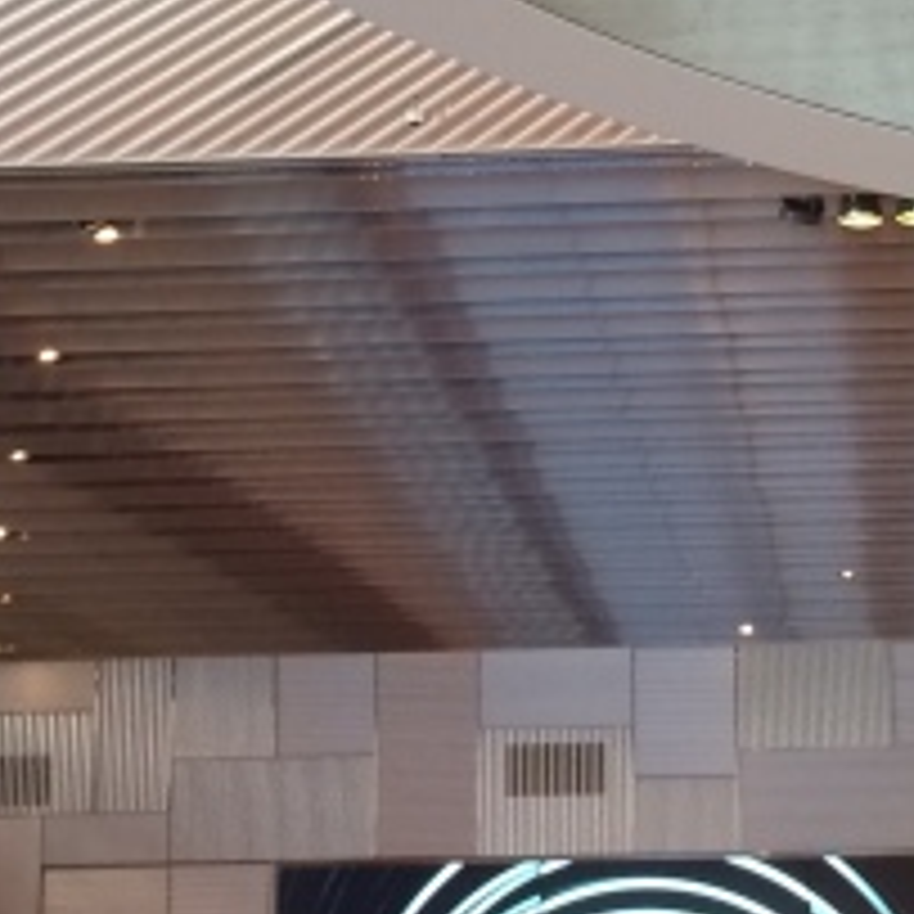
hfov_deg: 15.4
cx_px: 594
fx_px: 3376
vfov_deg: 15.4
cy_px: 288
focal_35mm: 113
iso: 100
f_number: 2.2
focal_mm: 4.12
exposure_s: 1/30
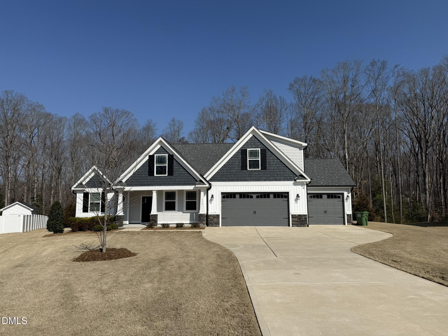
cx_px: 224
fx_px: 311
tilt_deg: +7.6
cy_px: 168
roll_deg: +1.5
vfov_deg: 56.8
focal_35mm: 24
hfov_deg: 71.6
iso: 80
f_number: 1.78
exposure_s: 1/9091
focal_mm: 6.76
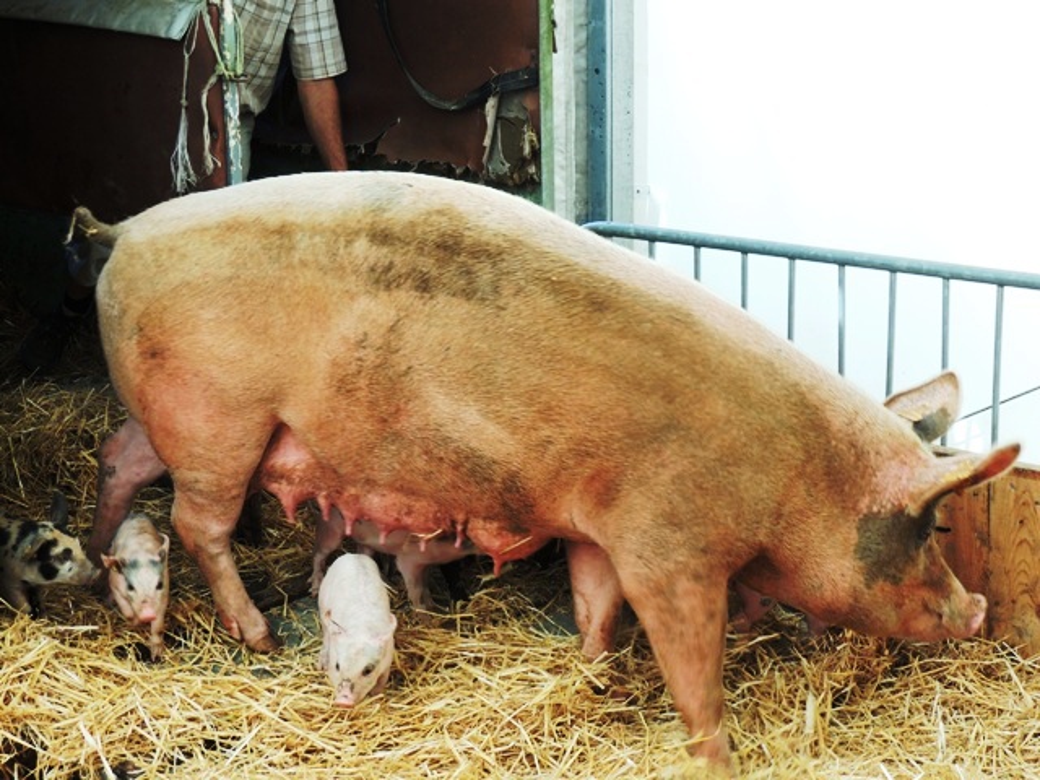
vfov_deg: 21.0
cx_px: 520
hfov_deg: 27.8
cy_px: 390
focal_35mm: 70
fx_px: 2103
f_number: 3.9
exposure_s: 1/60
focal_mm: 12.4
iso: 125
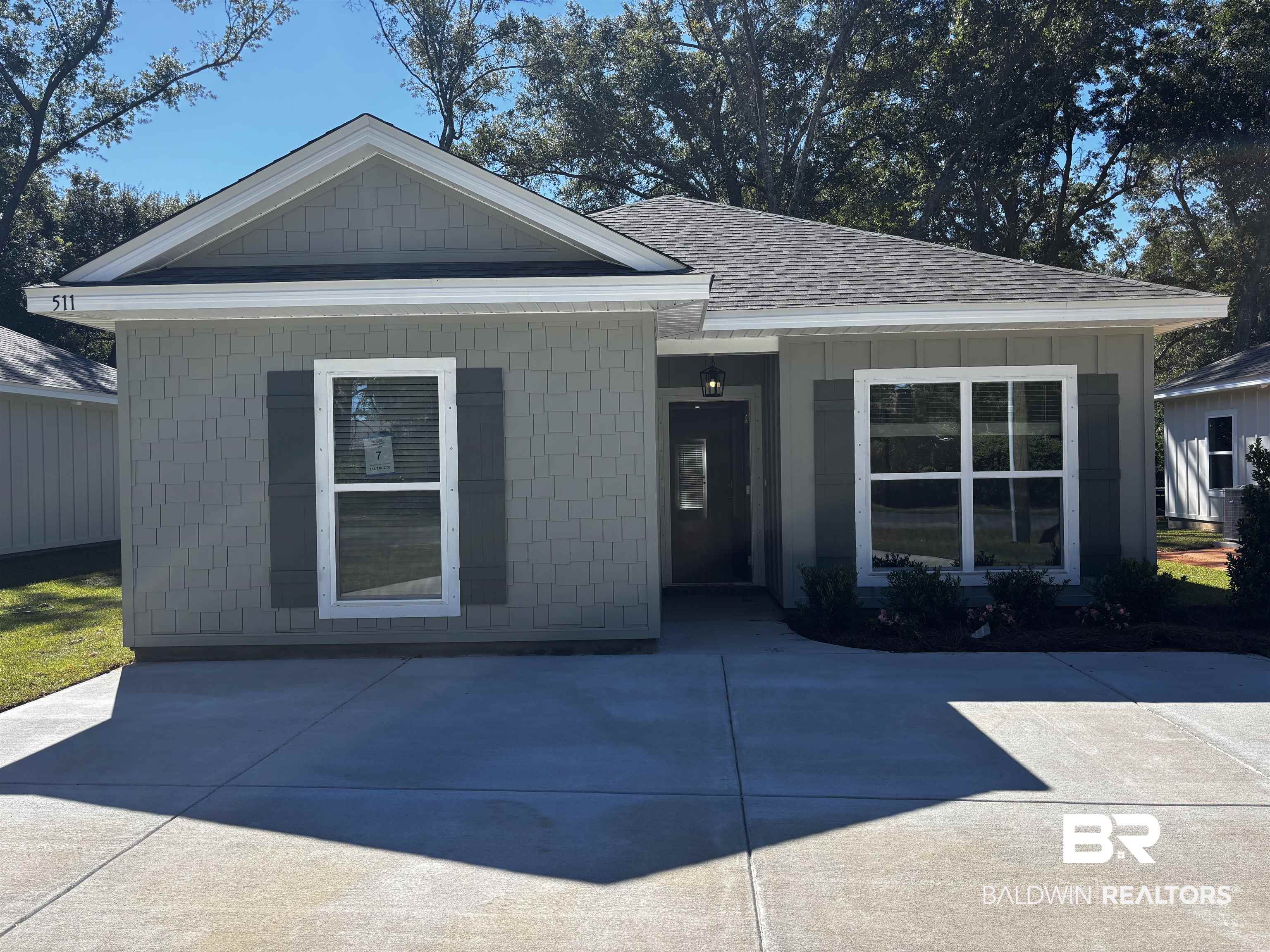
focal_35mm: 26
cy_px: 476
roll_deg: +0.8
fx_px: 954
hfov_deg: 67.3
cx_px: 635
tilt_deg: -0.1
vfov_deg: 53.1
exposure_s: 1/1751
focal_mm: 5.96
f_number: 1.6
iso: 50
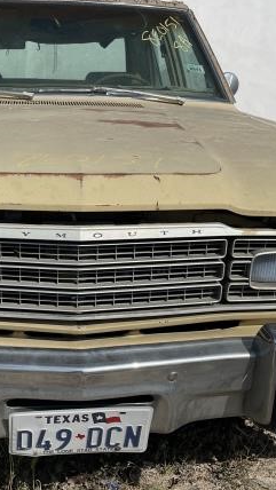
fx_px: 689
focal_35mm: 53
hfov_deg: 22.5
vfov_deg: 39.1
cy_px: 267
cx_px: 86
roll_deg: -2.7
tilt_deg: -17.0
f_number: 1.6
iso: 32
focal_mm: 4.2
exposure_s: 1/7813
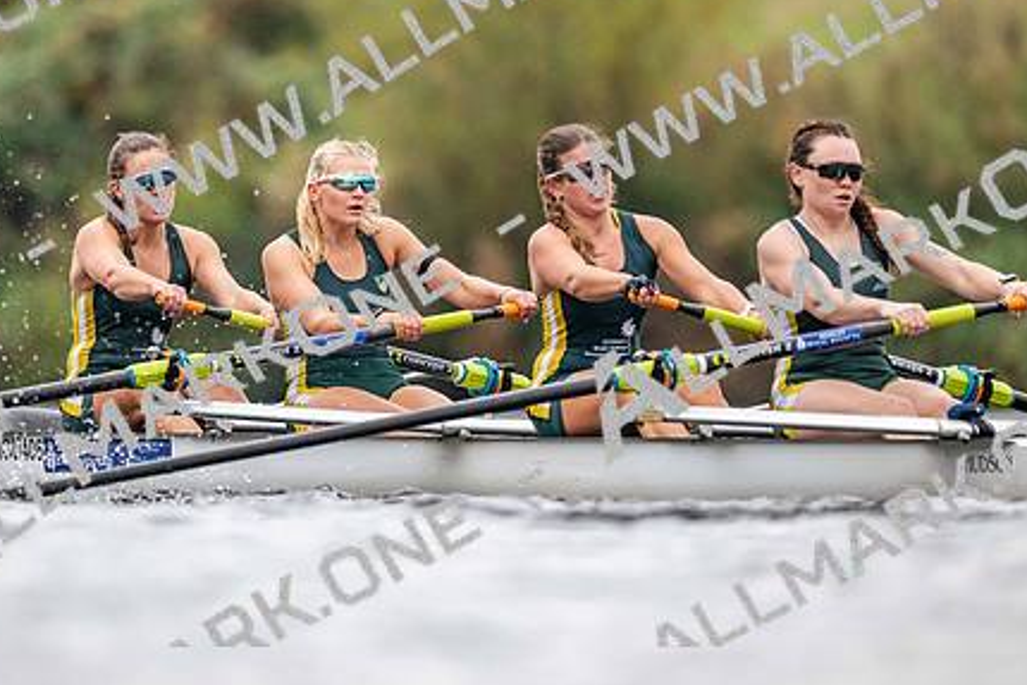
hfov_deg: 2.5
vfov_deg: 1.7
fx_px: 23085
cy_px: 237
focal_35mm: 809
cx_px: 389
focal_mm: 600
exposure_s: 1/2500
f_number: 4
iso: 3600
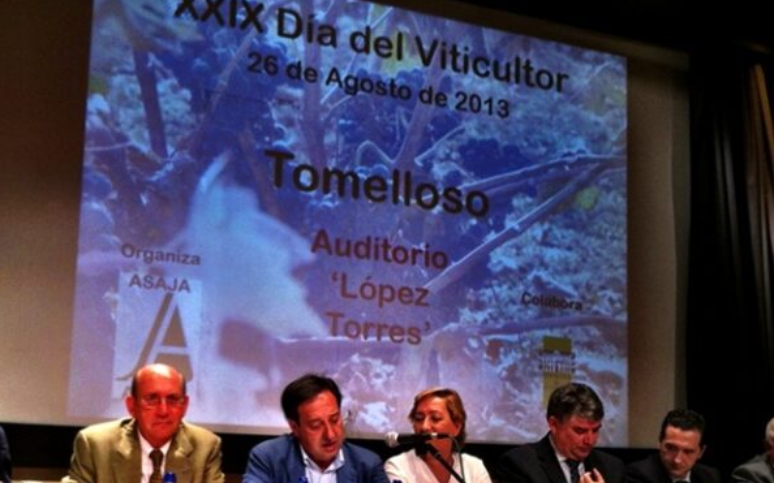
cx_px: 361
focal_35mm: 48
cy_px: 349
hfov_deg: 41.8
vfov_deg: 26.6
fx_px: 1012
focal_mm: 3.85
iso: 80
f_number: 2.8
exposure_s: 1/15
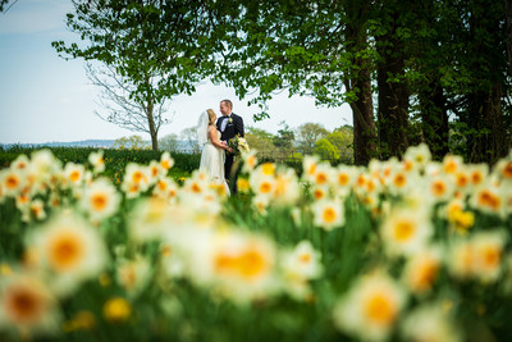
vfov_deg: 12.2
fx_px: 1593
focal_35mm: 112
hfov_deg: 18.3
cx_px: 256
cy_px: 171
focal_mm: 112
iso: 160
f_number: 4.5
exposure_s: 1/500
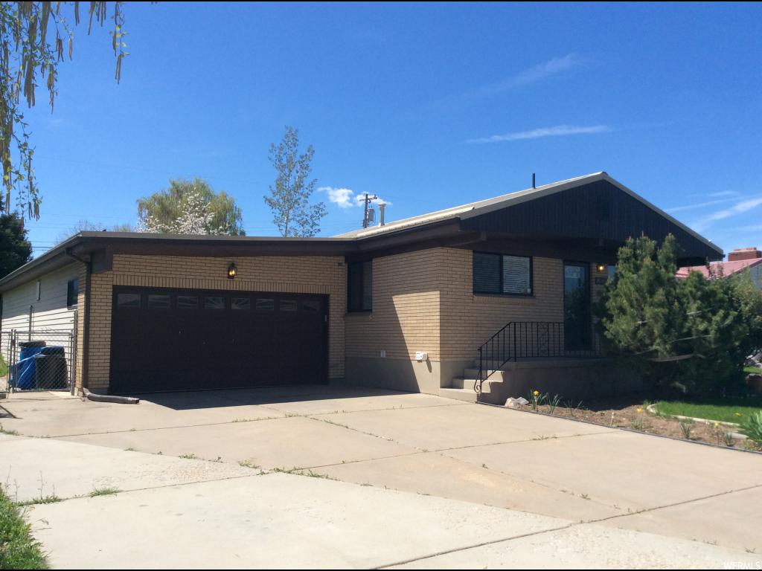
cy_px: 286
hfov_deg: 56.8
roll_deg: -0.2
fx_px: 704
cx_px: 381
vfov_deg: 44.2
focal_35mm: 32
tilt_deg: +1.1
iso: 32
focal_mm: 3.3
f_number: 2.4
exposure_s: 1/1431
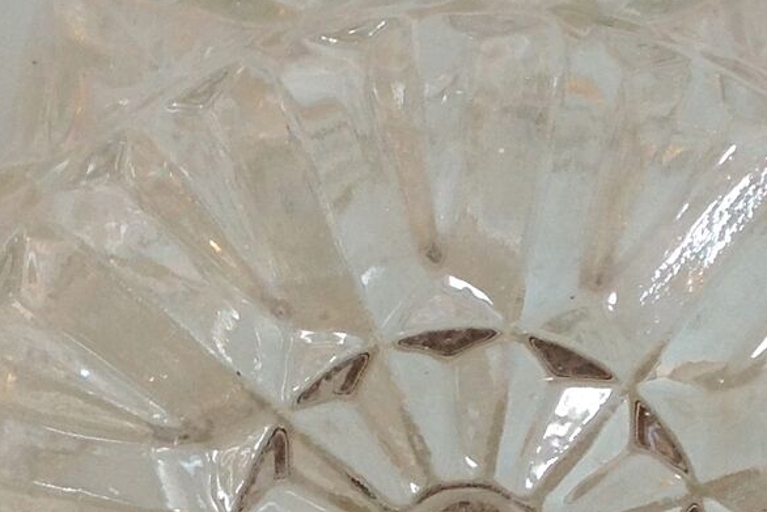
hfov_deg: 16.5
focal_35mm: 124
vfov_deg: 10.9
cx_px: 445
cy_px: 570
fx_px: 2642
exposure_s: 1/15
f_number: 2.4
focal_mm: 4.28
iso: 64
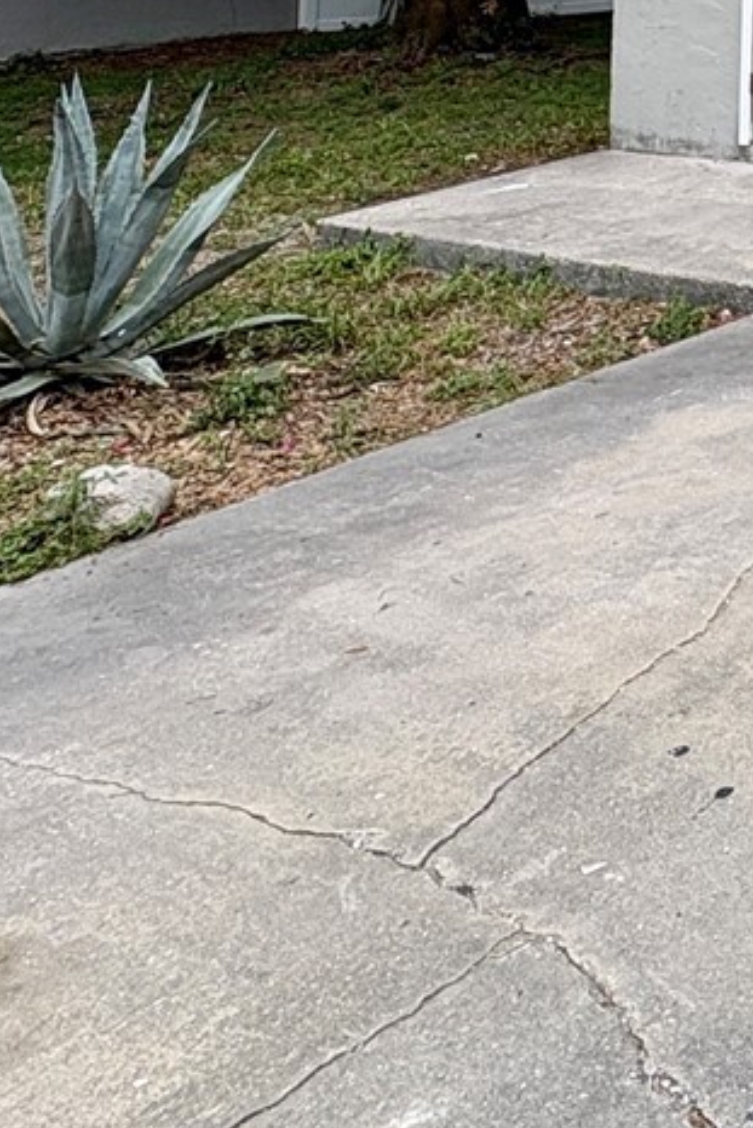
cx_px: 1300
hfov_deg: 20.4
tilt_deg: +4.1
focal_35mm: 50
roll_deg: +0.7
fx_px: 1567
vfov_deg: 33.0
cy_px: -203
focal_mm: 2.22
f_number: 2.2
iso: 40
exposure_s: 1/641
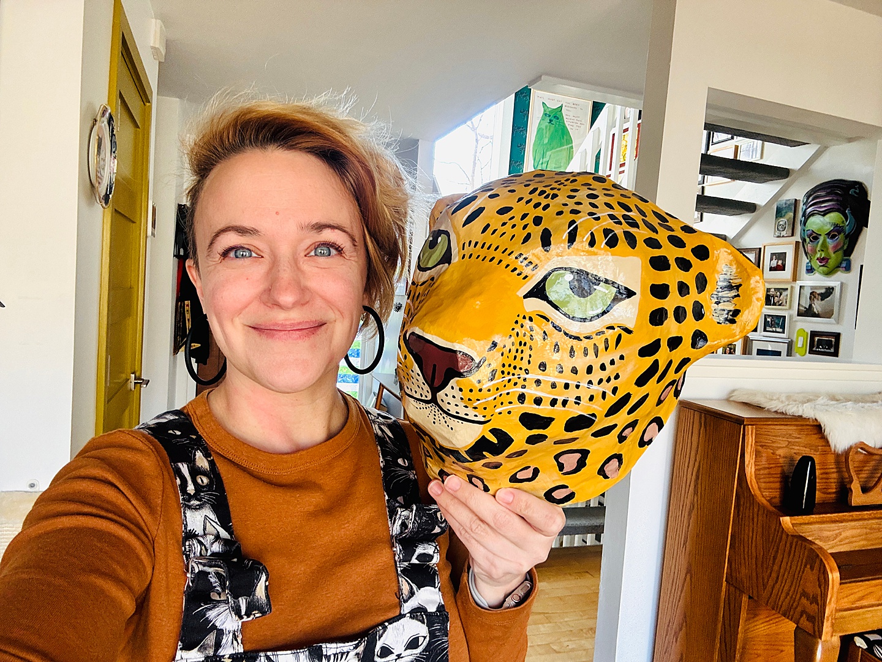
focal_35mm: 23
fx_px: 586
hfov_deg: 73.9
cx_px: 441
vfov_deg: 58.9
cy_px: 331
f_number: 1.9
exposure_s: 1/60
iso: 160
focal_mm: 2.69
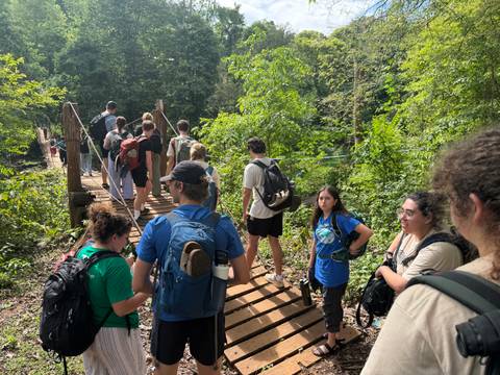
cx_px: 250
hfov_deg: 71.6
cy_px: 188
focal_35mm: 24
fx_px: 347
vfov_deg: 56.8
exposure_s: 1/1091
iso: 80
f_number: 1.78
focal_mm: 6.76
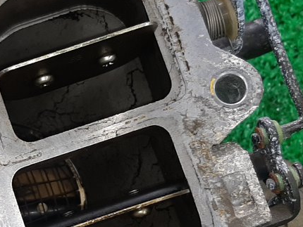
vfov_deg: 16.9
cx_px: 18
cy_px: 179
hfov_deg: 21.9
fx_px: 762
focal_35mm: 87
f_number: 1.7
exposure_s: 1/50
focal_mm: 3.93
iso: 59
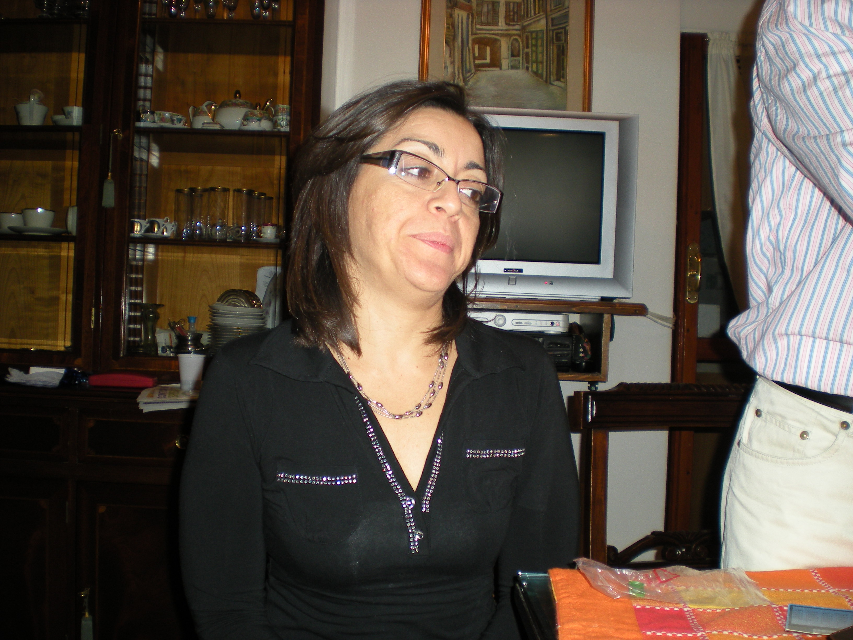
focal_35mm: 38
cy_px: 320
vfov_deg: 37.7
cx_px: 426
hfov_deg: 49.0
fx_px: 936
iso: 94
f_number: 3.1
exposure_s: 1/60
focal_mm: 6.3
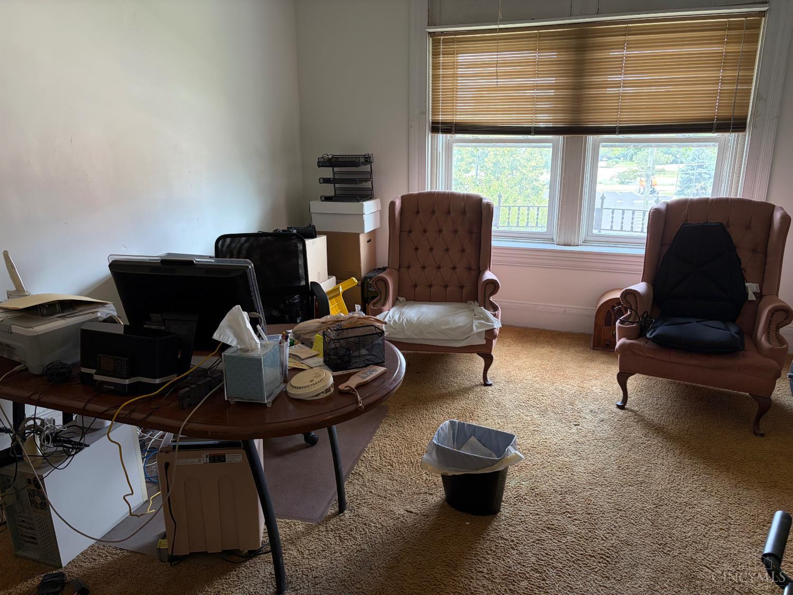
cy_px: 298
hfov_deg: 67.3
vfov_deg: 53.1
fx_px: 596
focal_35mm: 26
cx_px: 396
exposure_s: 1/60
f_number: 1.6
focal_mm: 5.96
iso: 125
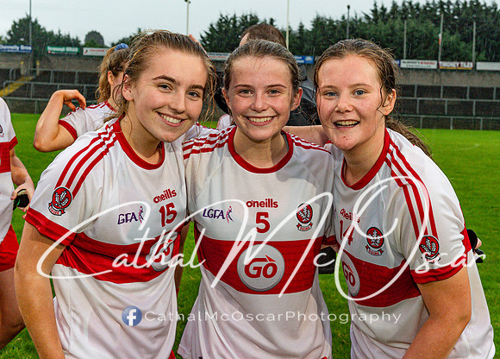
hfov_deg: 31.1
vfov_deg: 22.7
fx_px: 895
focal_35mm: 63
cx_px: 293
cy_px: 164
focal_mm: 55
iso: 1600
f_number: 5
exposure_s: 1/200
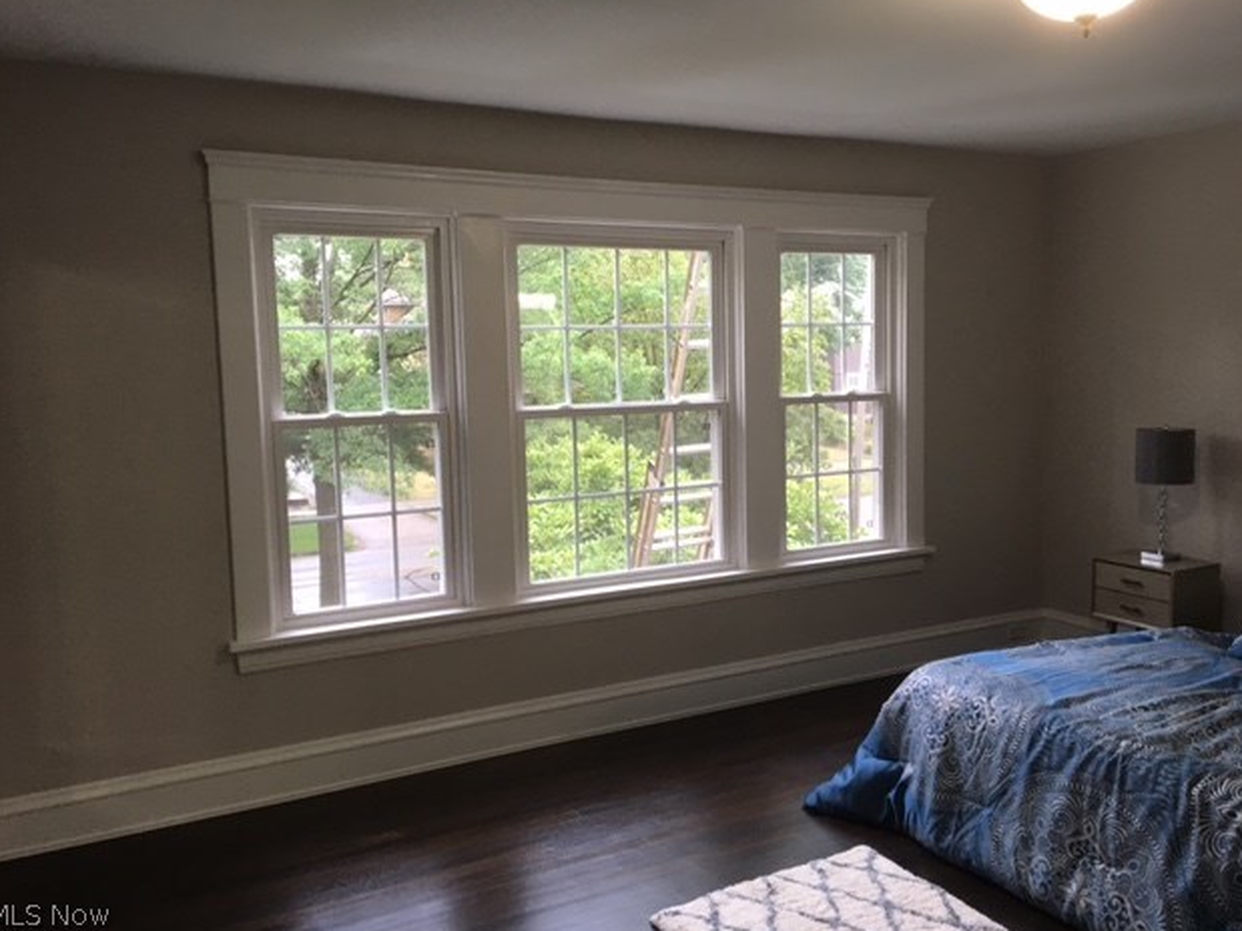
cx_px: 622
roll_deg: +1.0
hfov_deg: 60.0
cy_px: 455
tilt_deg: -5.5
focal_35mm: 30
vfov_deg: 46.8
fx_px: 1076
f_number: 2.2
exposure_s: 1/30
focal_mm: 4.15
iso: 40
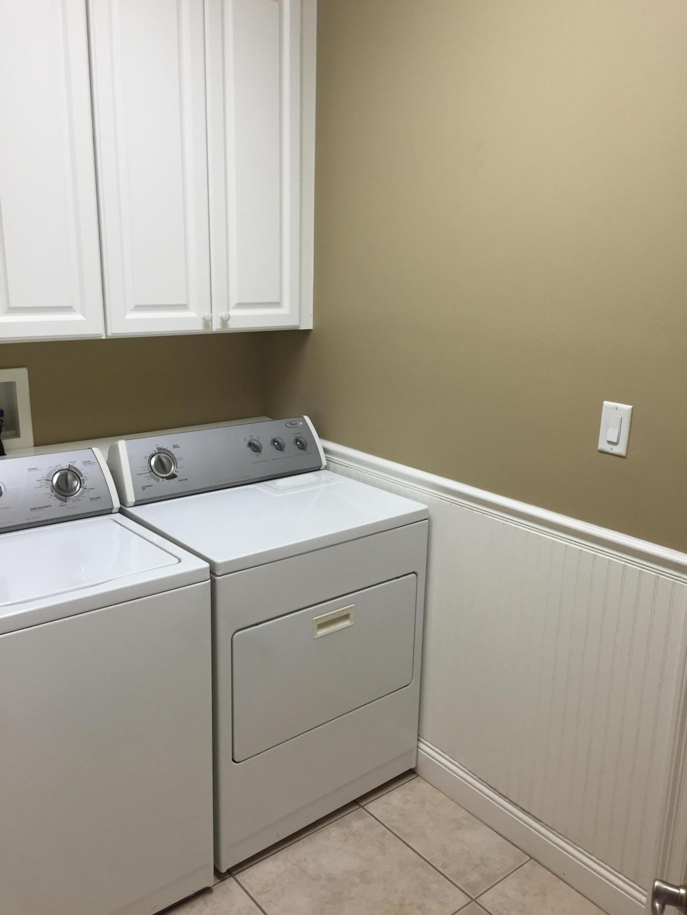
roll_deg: -1.6
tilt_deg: -14.0
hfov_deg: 48.2
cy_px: 458
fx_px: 767
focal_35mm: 29
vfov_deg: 61.7
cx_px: 344
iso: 32
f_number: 2.2
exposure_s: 1/30
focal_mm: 4.15
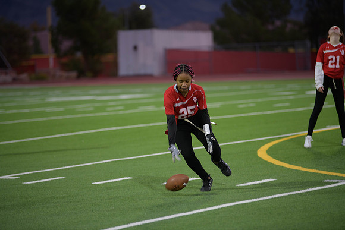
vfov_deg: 8.1
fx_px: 1629
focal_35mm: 170
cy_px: 115
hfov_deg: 12.1
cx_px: 172
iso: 500
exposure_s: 1/200
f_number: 2.8
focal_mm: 170
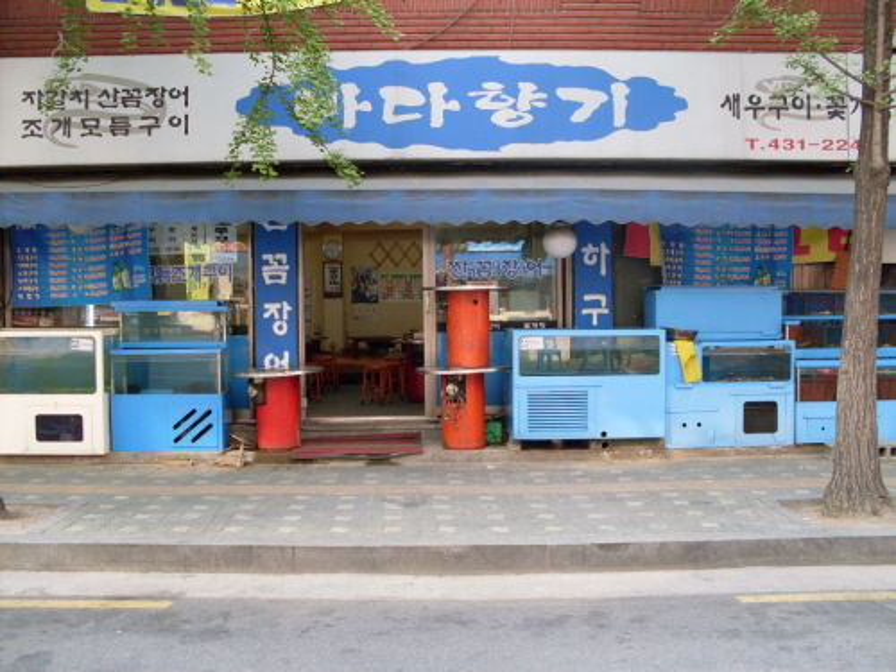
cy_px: 336
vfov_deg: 37.7
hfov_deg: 49.0
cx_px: 448
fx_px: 984
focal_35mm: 38
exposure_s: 1/90
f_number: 2.8
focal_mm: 6.3
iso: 80
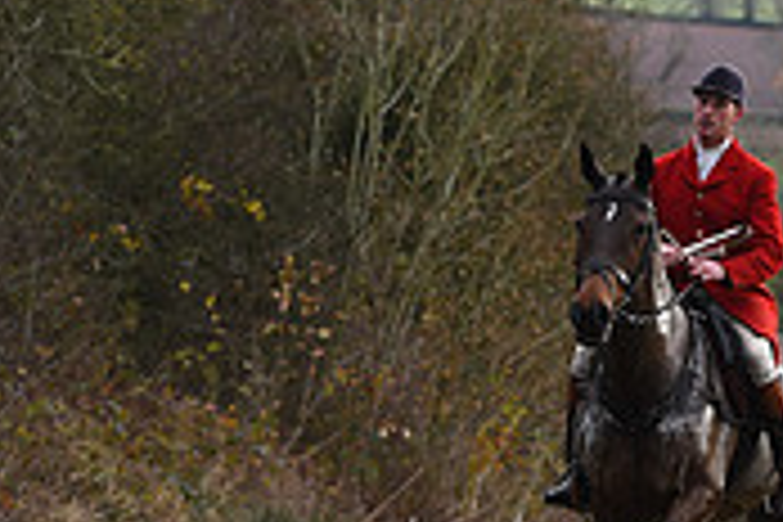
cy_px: 45
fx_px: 6524
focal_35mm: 300
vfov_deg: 4.6
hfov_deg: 6.7
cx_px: 1287
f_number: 4.5
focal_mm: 90
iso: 900
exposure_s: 1/1000
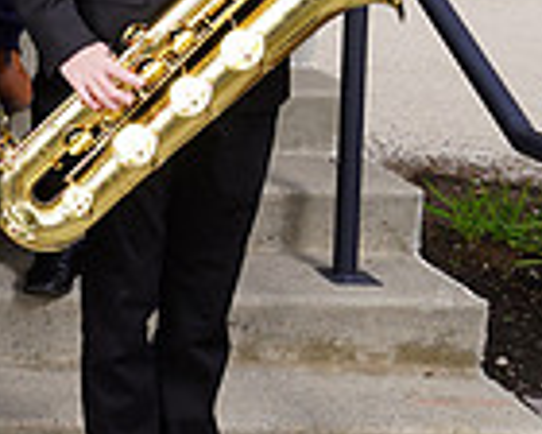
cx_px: -503
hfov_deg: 13.2
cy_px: -200
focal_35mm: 128
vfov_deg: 11.6
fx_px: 2053
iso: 100
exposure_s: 1/200
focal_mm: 33
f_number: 6.3
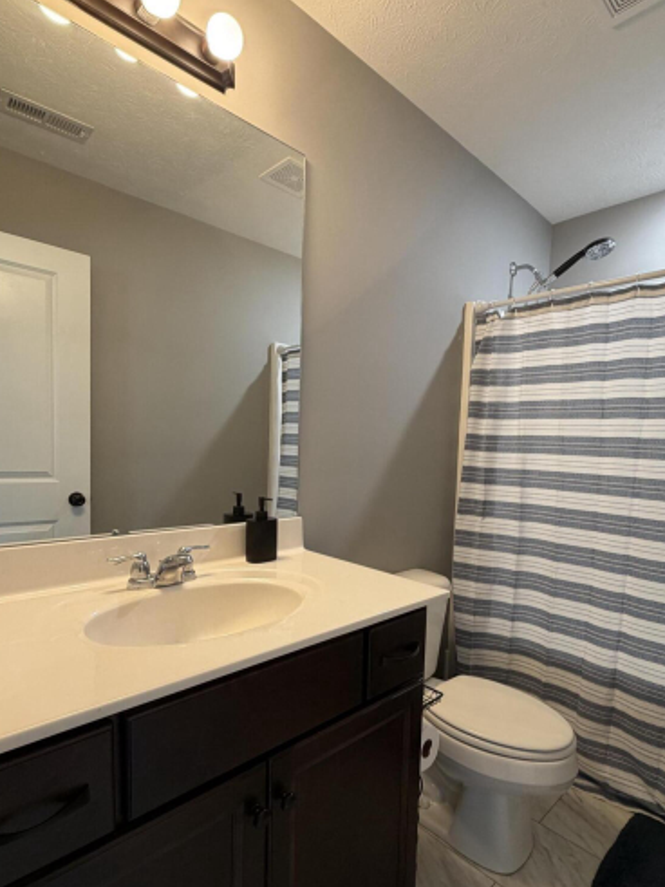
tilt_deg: -5.5
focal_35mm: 19
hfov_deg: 68.5
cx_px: 367
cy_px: 492
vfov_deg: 84.4
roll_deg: -2.0
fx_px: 487
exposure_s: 1/60
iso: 200
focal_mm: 2.22
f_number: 2.2
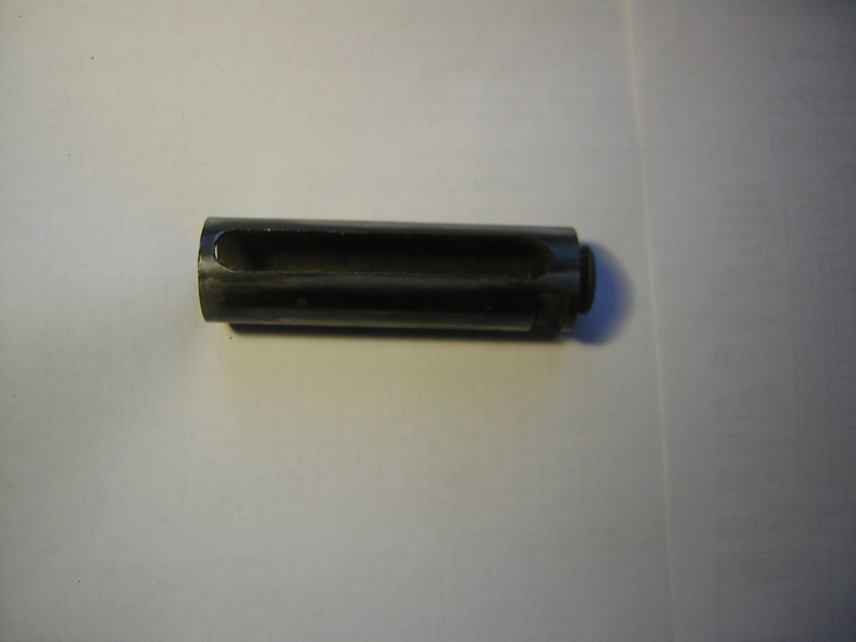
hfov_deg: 51.4
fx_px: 890
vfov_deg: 39.7
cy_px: 321
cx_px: 428
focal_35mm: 36
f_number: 2.6
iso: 50
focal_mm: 4.7
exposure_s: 1/75.5
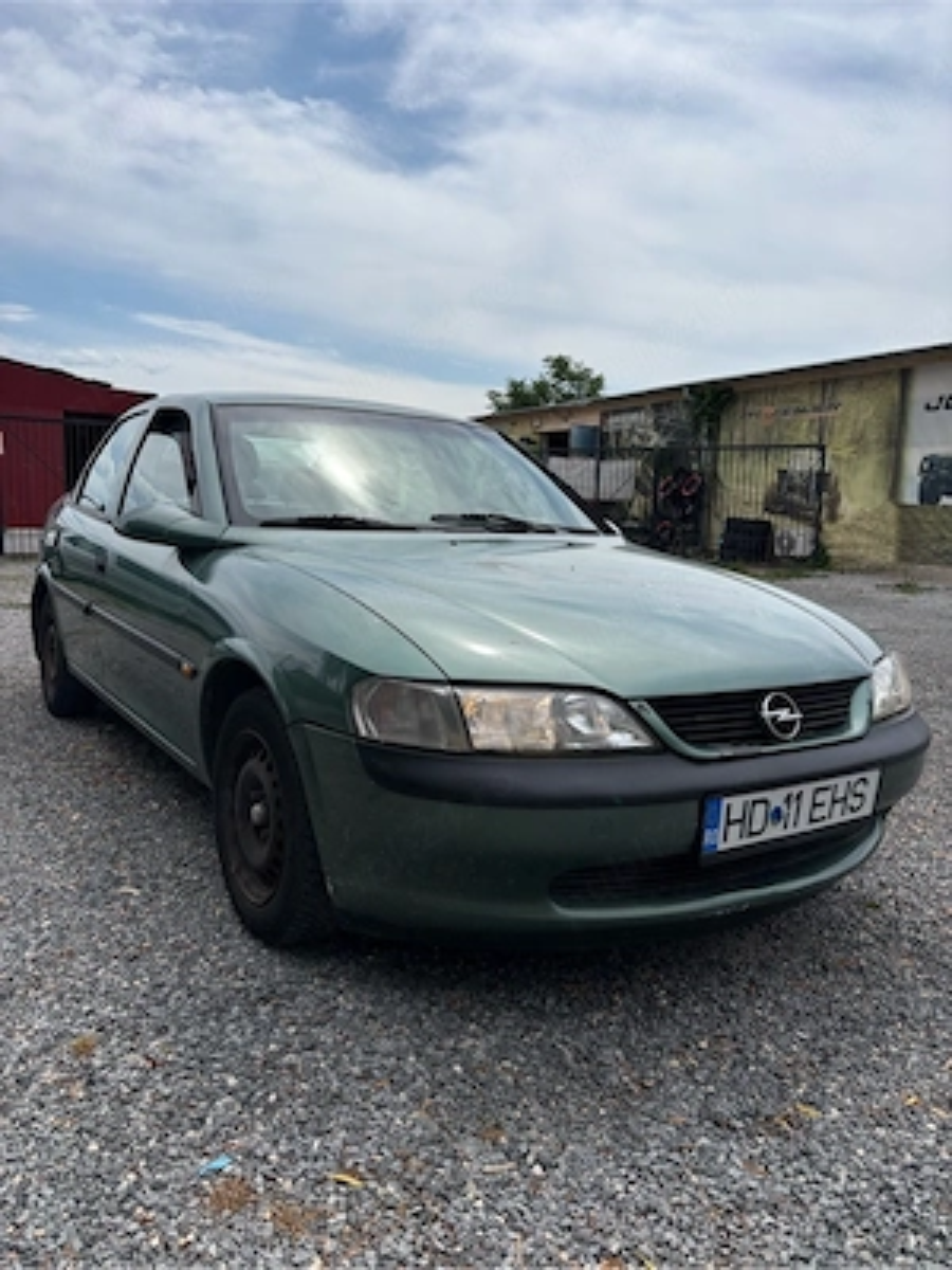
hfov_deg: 53.1
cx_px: 476
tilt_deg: -7.3
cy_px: 635
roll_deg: -2.4
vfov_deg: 67.3
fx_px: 953
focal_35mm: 26
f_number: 1.6
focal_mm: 5.96
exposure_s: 1/6329
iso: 50
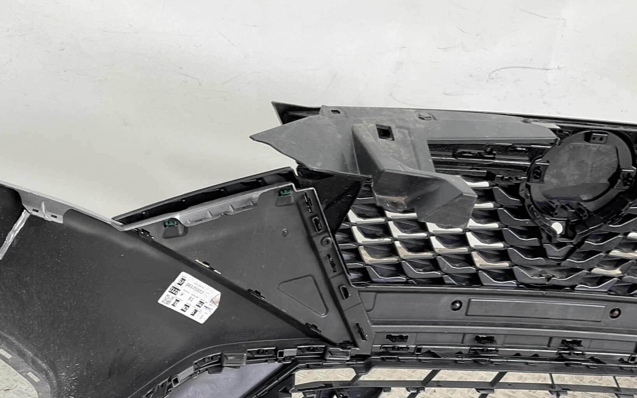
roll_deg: -8.9
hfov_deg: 41.1
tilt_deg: -28.1
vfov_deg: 26.1
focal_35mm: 48
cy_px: 349
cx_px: 196
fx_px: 833
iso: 25
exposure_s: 1/120
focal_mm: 3
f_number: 1.8
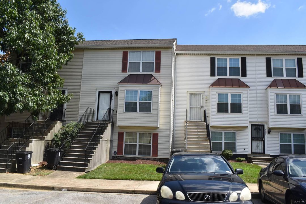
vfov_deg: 43.6
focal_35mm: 30
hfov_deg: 61.9
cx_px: 153
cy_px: 102
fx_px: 255
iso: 100
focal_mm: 20
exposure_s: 1/250
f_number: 8
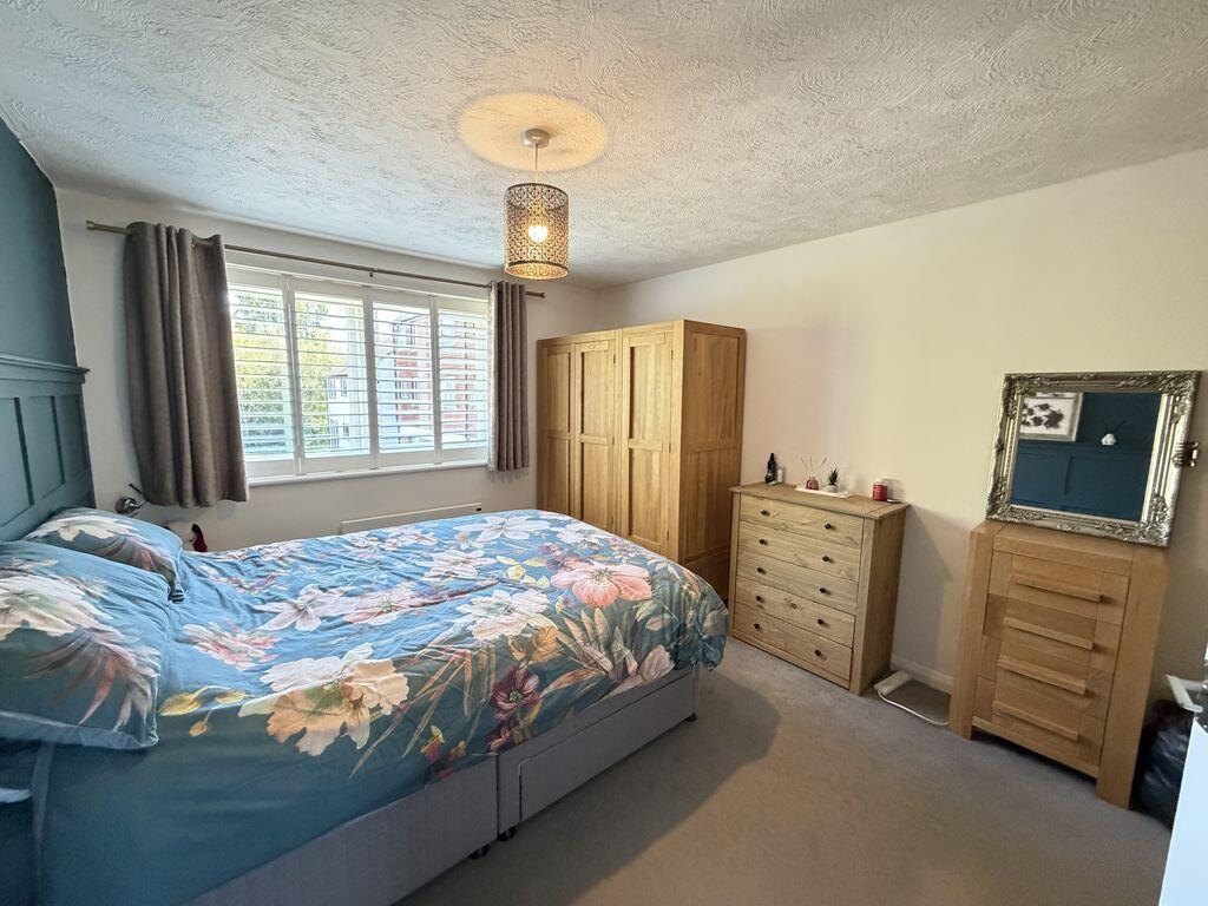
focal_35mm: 14
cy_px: 453
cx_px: 604
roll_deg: -0.8
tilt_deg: -5.9
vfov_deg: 85.7
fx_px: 489
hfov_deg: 102.1
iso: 640
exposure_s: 1/60
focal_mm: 2.22
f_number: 2.2
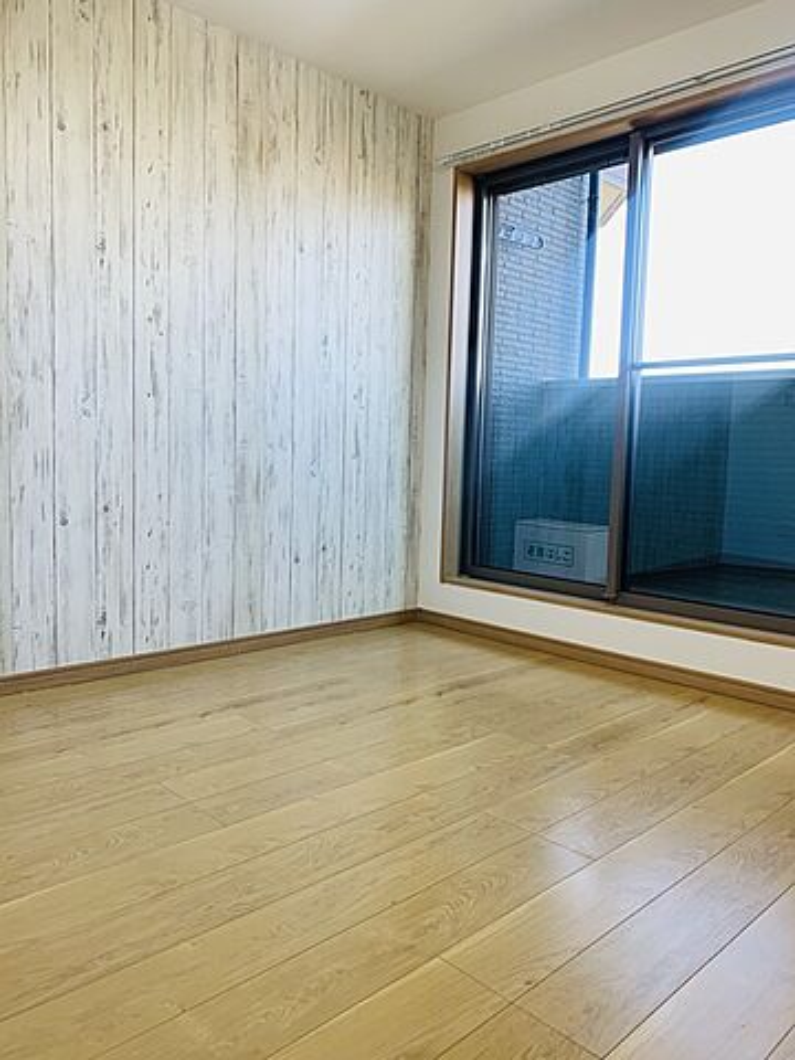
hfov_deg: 53.1
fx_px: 796
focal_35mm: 26
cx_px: 398
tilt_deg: -4.1
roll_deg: -0.8
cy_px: 530
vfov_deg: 67.3
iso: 50
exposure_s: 1/100
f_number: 1.8
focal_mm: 4.25
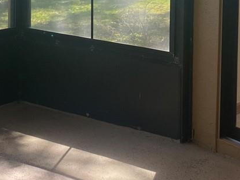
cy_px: -34
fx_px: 700
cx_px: 83
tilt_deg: -5.1
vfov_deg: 14.2
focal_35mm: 101
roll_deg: -1.1
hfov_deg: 19.4
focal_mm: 4.25
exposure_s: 1/234
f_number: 1.8
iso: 32
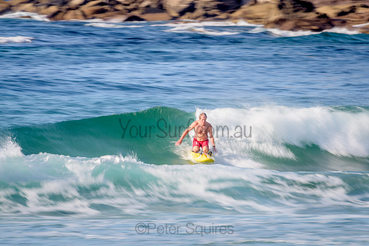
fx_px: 6284
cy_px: 134
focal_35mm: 613
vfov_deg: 2.2
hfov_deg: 3.4
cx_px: 206
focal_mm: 500
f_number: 11
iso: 31
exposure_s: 1/13
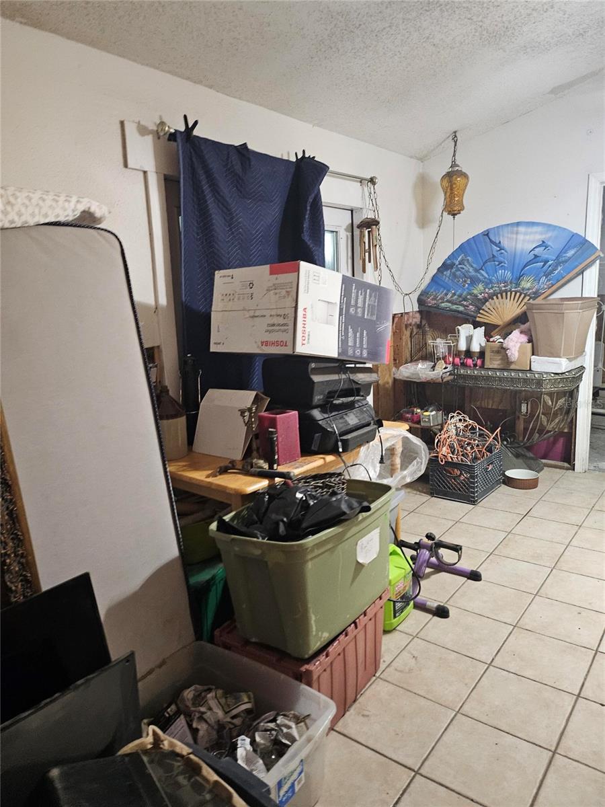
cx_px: 302
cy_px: 404
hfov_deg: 56.8
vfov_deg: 71.6
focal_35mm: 24
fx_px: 559
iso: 640
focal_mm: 5
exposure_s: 1/40
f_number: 1.8
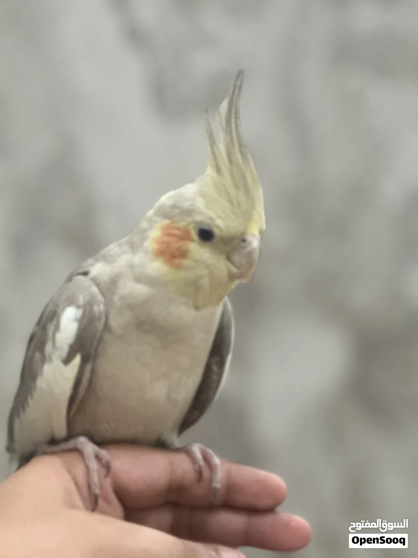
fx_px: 1240
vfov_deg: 25.3
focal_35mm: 77
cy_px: 279
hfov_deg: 19.1
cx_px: 209
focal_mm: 9
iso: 320
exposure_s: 1/34
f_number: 2.8
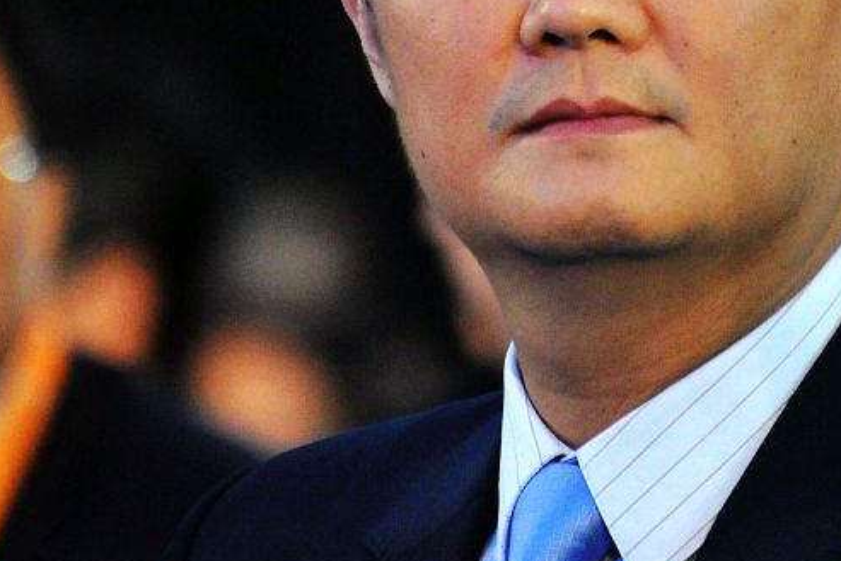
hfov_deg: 2.8
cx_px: 734
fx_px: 17058
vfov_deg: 1.9
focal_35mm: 730
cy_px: -97
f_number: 5.6
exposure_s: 1/200
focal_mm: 300
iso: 10000
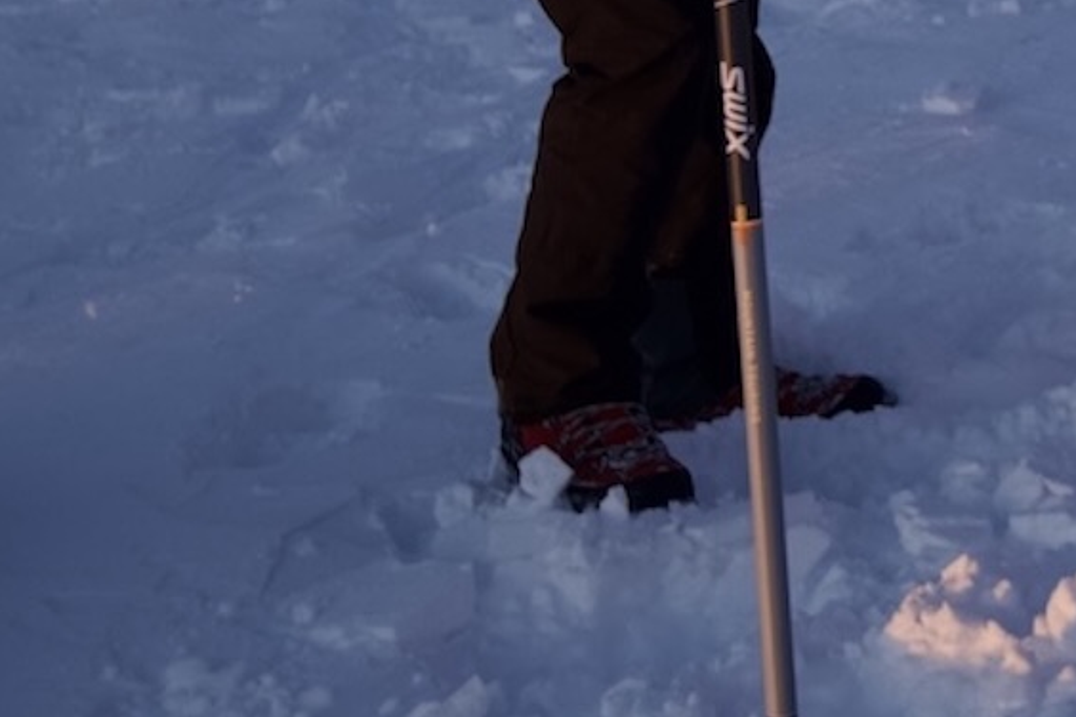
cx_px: 1905
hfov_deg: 12.6
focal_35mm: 149
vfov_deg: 8.8
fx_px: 4453
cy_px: -654
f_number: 6.3
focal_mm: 35
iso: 500
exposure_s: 1/320
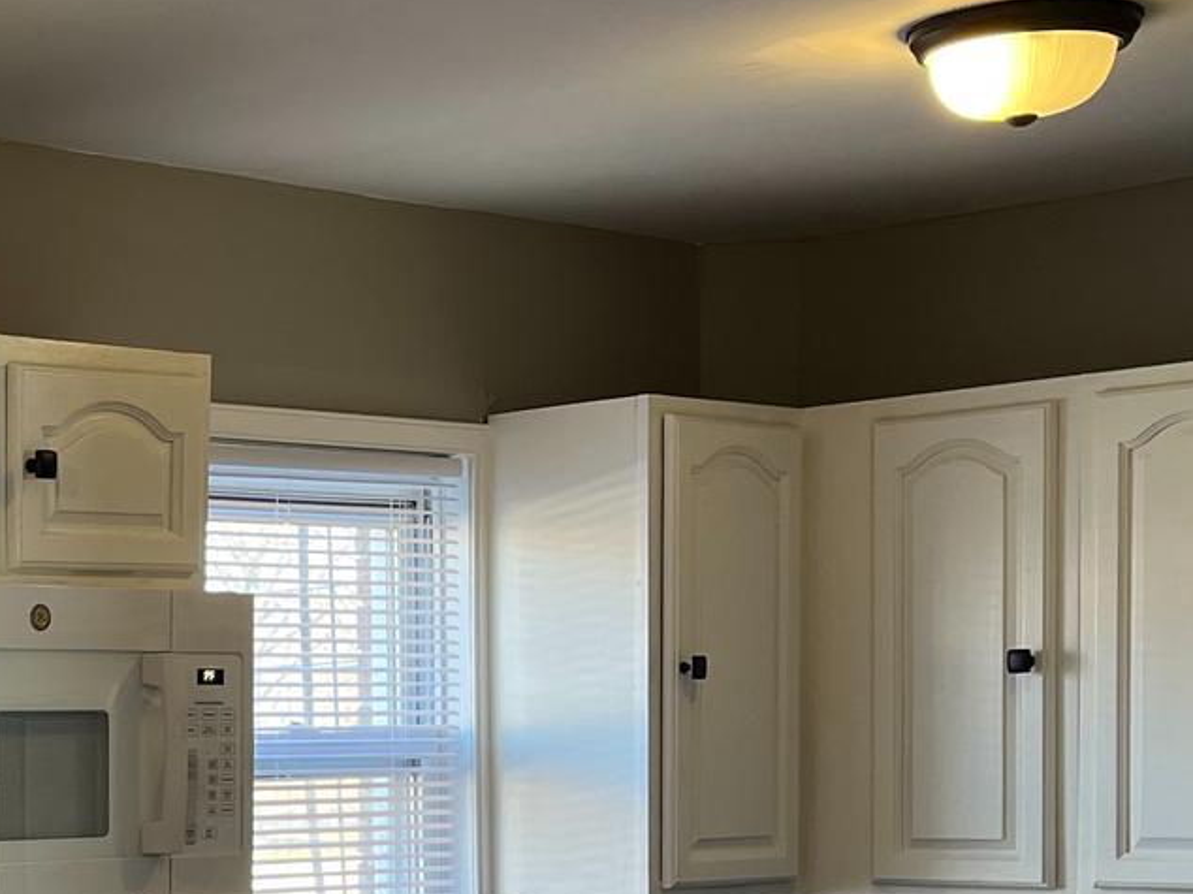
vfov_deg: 17.1
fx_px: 2894
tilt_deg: -3.0
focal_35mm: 84
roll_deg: +1.1
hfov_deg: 21.5
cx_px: -263
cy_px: 905
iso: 80
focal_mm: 5.1
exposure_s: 1/120
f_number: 1.6
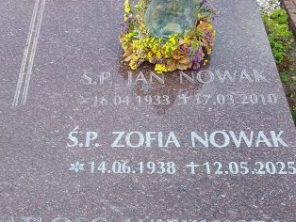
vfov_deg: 24.8
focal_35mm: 57
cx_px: 84
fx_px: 488
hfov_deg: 33.3
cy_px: 207
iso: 40
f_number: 1.9
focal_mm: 2.91
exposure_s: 1/643
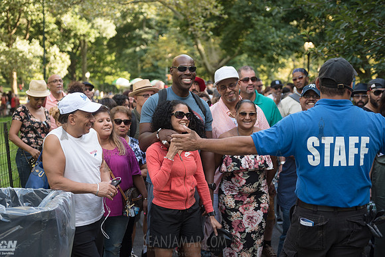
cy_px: 128
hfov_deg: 38.2
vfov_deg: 26.0
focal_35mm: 52
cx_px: 192
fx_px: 556
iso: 200
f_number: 3.2
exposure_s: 1/160
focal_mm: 52
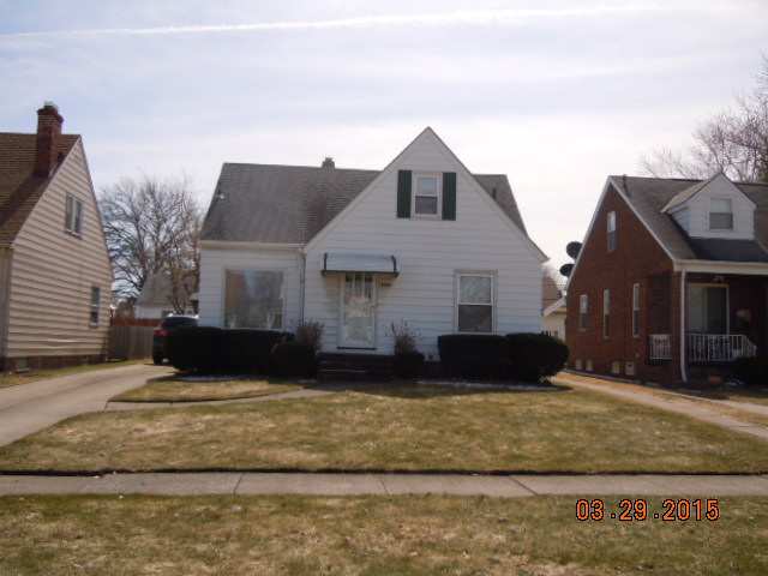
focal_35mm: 34
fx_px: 754
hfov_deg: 54.0
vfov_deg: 41.8
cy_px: 288
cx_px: 384
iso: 100
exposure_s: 1/320
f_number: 7.2
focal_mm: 6.2
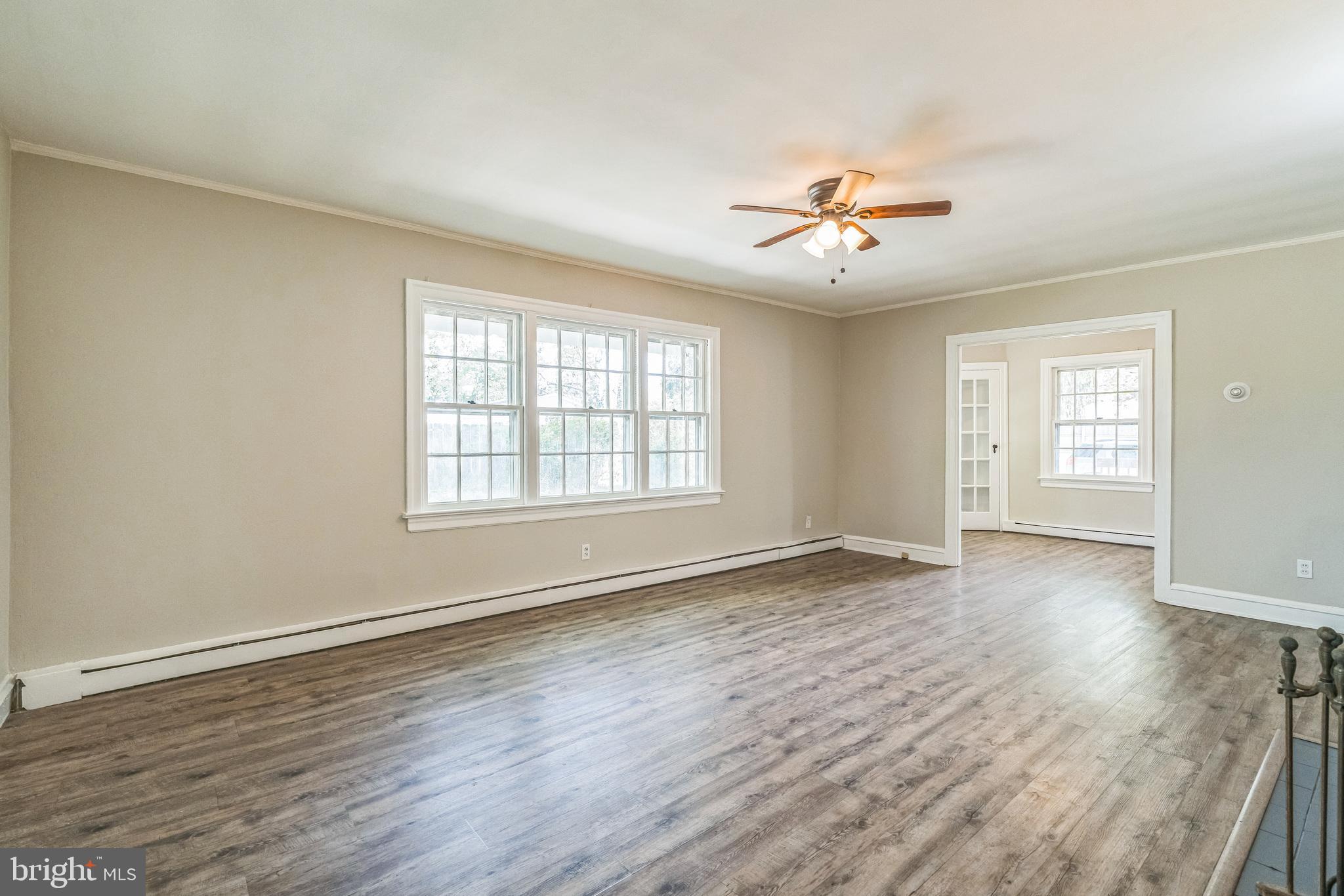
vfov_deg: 73.7
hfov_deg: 96.7
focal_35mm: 16
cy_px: 448
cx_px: 672
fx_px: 597
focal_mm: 16
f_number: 6.3
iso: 1000
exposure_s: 1/25
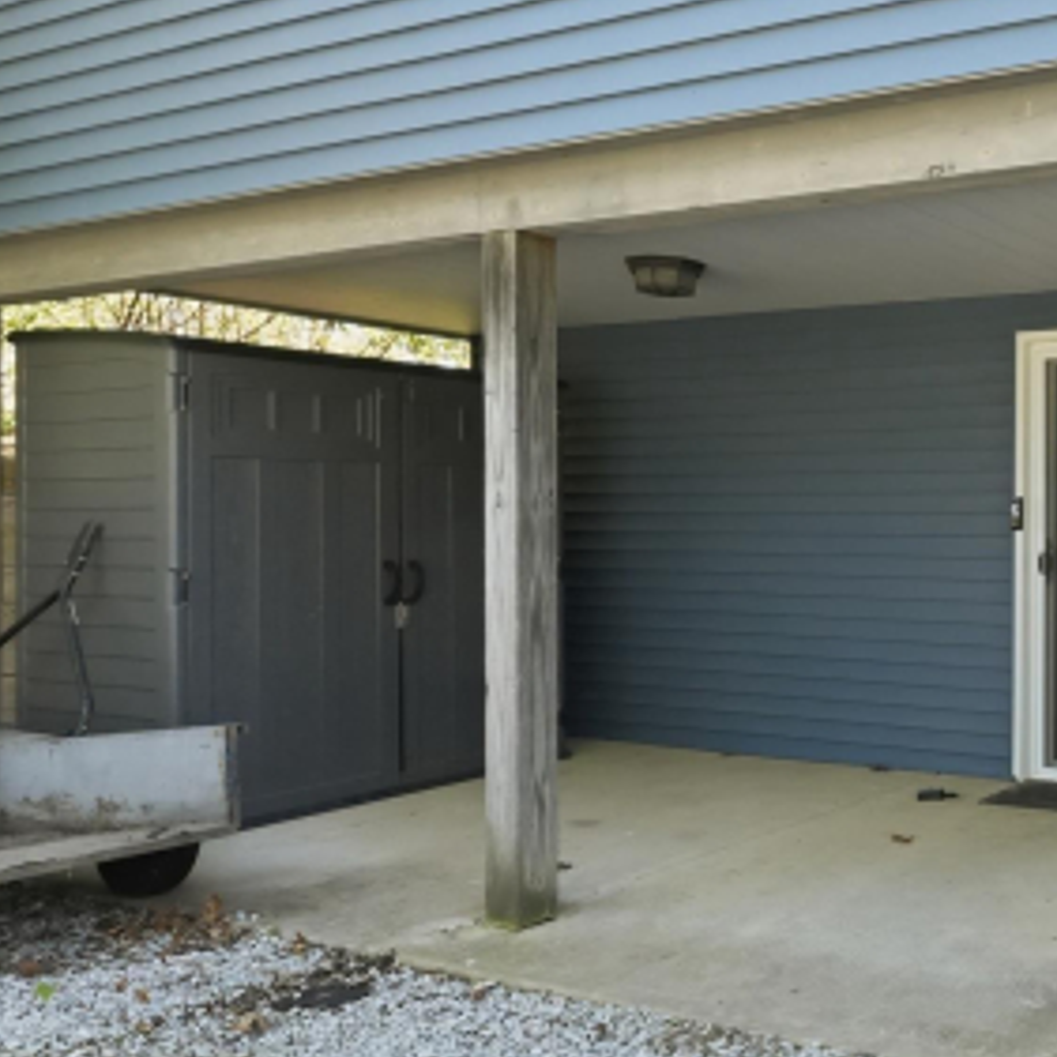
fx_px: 1175
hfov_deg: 39.2
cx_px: 1177
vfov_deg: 48.4
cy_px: 497
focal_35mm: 34
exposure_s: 1/320
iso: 1600
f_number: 8
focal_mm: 10
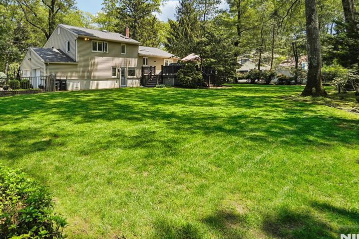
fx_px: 199
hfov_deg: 82.3
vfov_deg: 60.3
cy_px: 79
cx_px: 133
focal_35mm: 20
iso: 400
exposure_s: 1/400
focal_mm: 14
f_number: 8
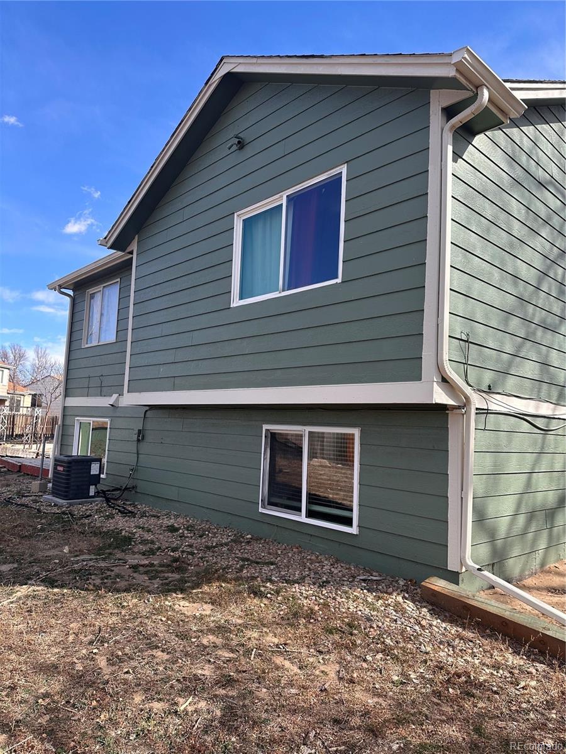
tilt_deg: +6.6
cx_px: 283
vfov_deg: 71.6
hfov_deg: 56.8
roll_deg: -2.4
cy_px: 377
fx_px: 523
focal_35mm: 24
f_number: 1.78
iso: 80
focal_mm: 6.86
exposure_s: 1/1664
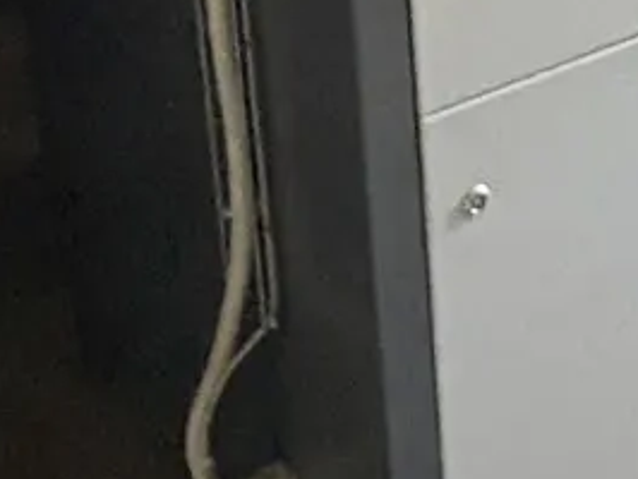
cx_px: 722
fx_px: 1863
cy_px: -388
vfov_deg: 13.2
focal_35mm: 101
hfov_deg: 18.6
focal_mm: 2.22
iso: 1000
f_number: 2.2
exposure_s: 1/51
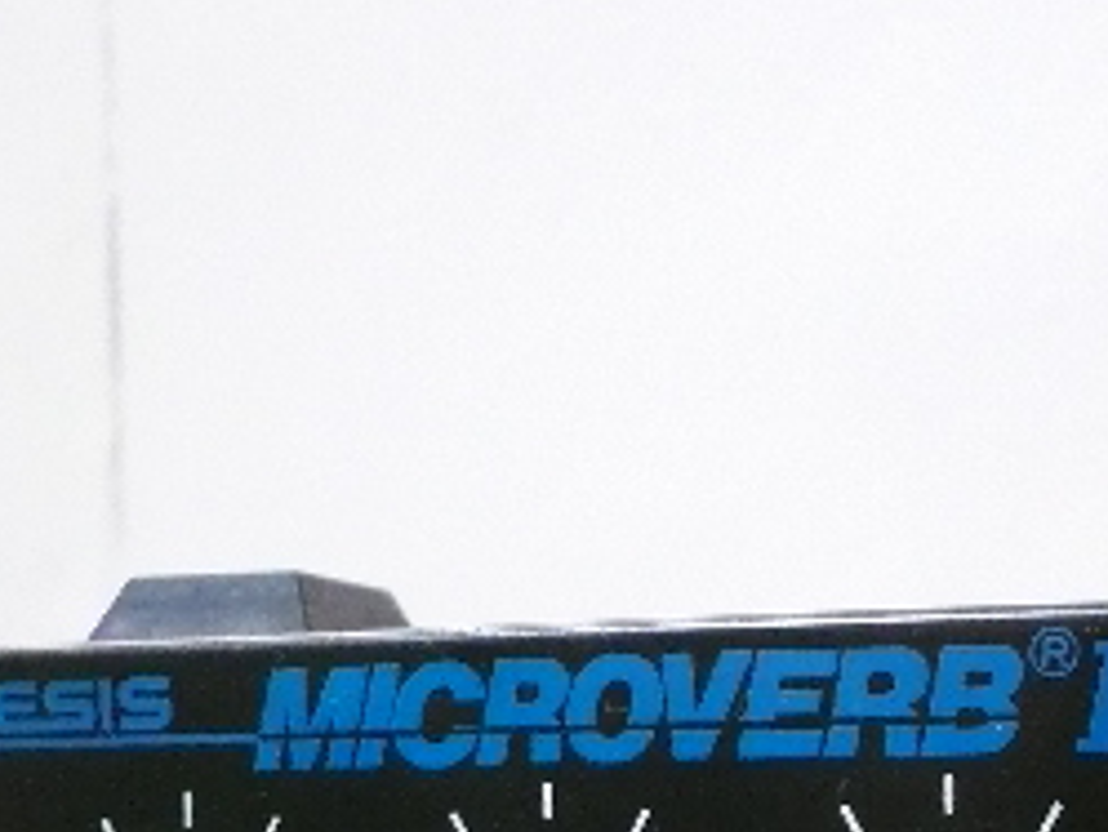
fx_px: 2306
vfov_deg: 19.4
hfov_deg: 25.9
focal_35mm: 72
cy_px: 974
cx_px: 1055
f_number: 2.8
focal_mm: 4.6
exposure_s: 1/10
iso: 400
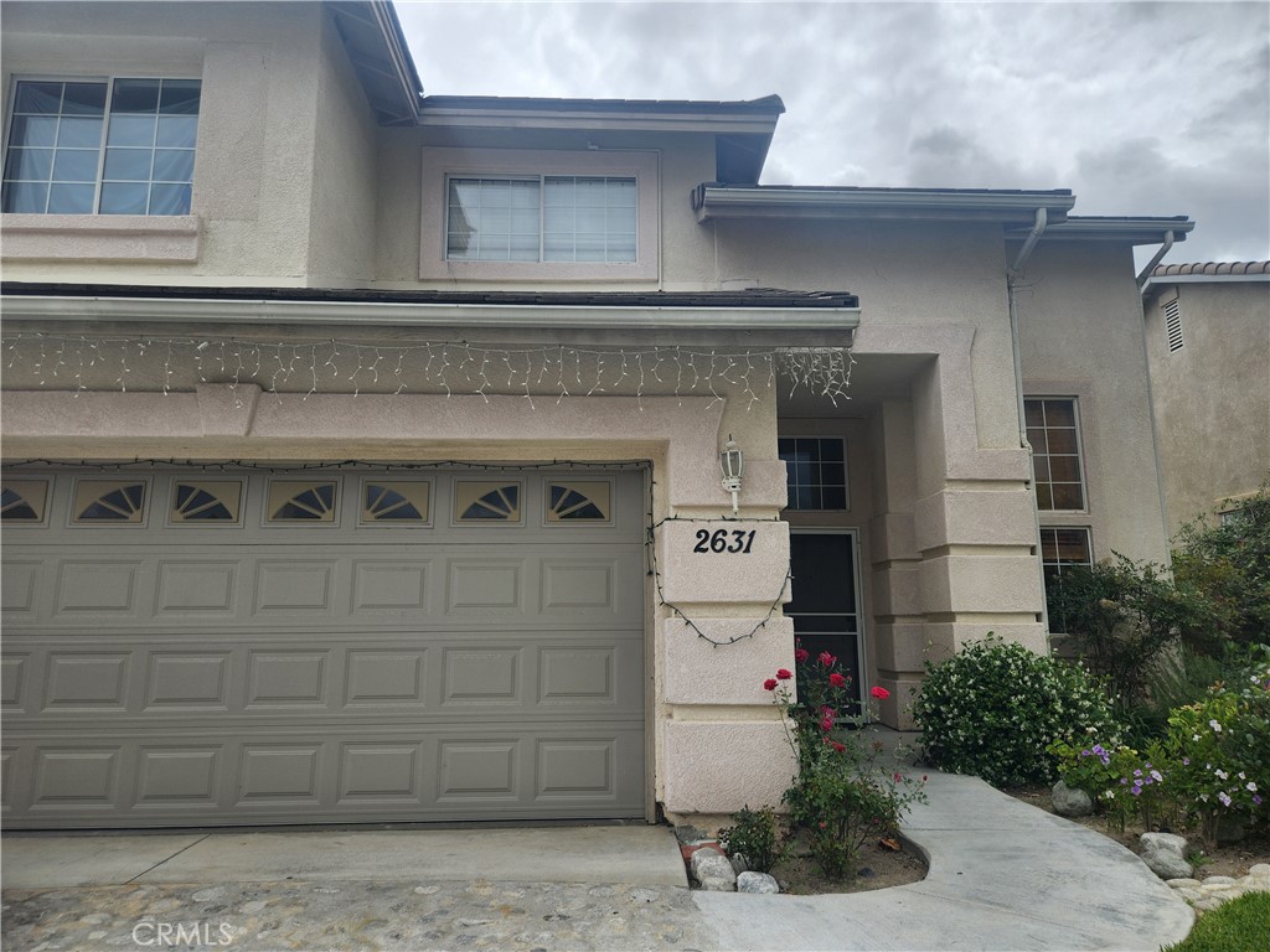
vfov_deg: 58.9
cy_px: 476
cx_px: 635
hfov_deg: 73.9
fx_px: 844
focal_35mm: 23
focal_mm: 5.4
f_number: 1.8
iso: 20
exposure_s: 1/1854
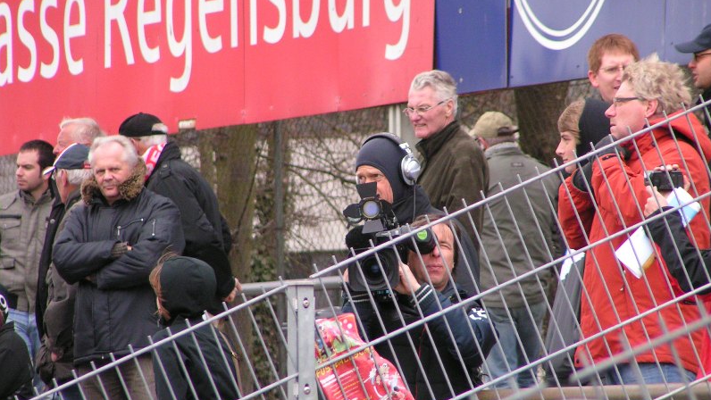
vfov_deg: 2.9
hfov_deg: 5.2
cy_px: 193
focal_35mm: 416
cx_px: 356
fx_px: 7844
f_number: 3.5
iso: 200
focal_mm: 58
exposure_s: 1/320
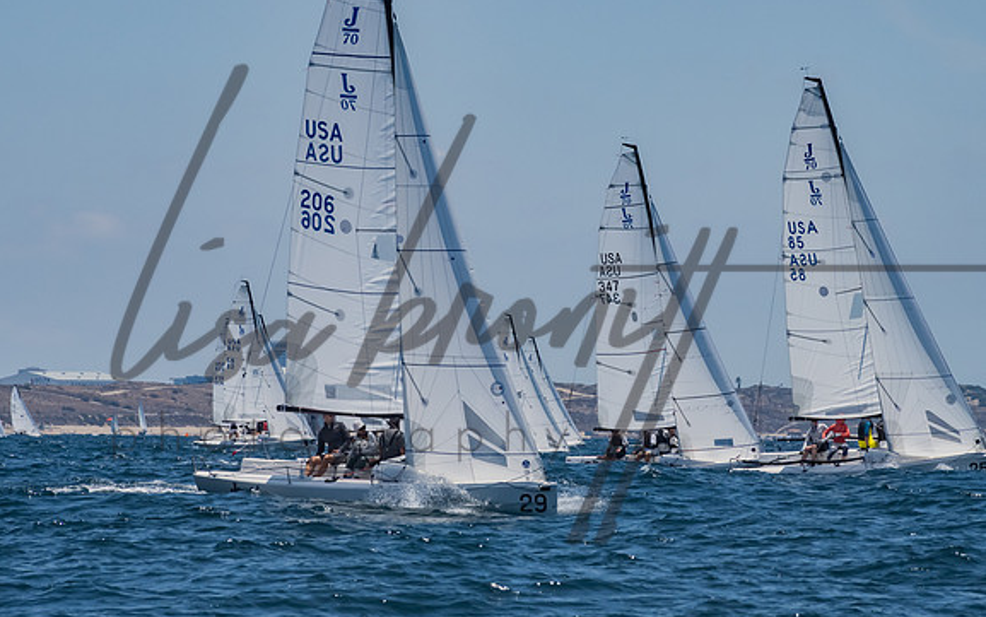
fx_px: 8252
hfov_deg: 6.8
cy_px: 308
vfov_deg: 4.3
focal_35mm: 307
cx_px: 492
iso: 640
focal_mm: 200
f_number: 14
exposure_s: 1/1600
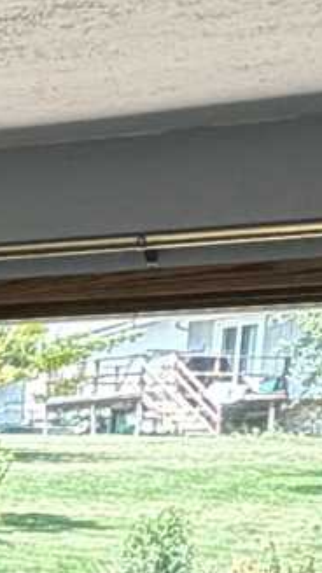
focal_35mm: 143
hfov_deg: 6.5
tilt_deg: -7.9
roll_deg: +0.0
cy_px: 797
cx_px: -1029
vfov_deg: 14.3
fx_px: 2175
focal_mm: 2.22
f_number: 2.2
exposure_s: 1/121
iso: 125
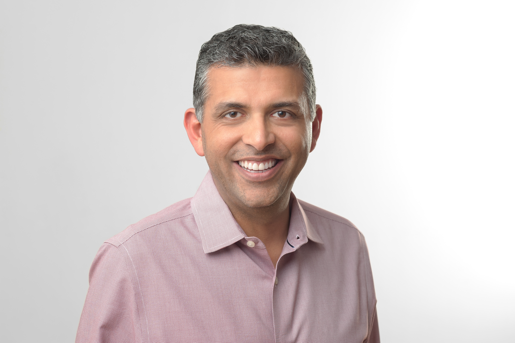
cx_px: 258
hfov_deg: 23.9
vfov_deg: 16.1
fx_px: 1215
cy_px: 172
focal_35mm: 85
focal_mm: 85
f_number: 6.3
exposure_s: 1/160
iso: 100
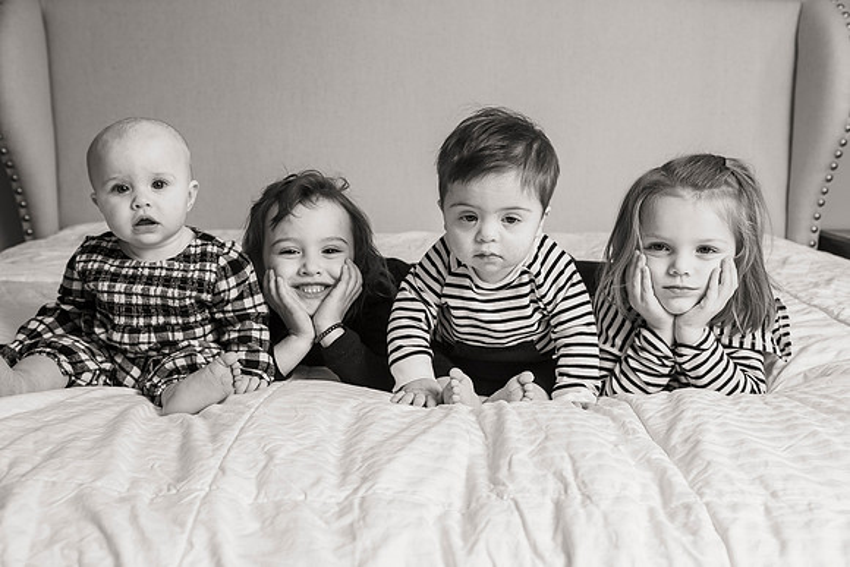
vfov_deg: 34.0
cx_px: 464
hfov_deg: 49.2
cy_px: 301
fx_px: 927
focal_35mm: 39
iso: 400
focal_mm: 35
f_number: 5.6
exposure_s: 1/200
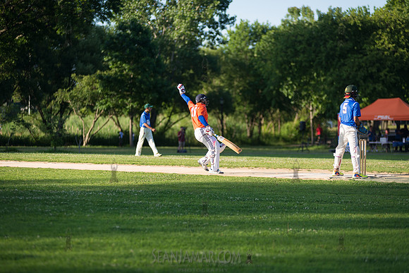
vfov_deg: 9.5
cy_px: 136
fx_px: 1648
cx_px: 204
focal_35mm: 145
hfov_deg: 14.2
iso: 400
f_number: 2.8
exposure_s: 1/2500
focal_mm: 145
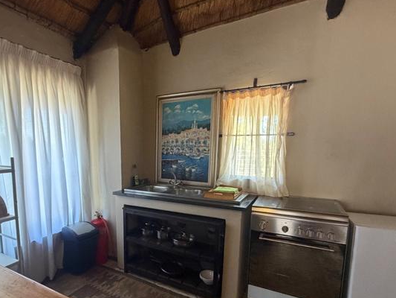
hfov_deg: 77.7
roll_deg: +0.5
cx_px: 150
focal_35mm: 21
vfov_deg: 62.8
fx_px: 240
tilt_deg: -7.1
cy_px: 183
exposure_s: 1/60
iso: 400
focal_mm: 2.22
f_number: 2.2
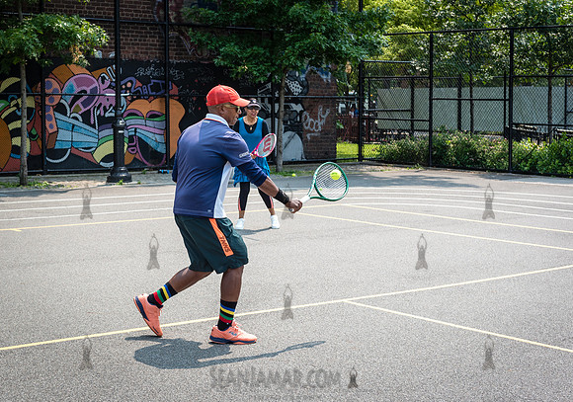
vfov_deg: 20.7
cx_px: 217
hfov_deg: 29.1
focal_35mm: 68
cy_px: 164
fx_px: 1098
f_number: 4.5
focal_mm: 55
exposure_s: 1/1000
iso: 200
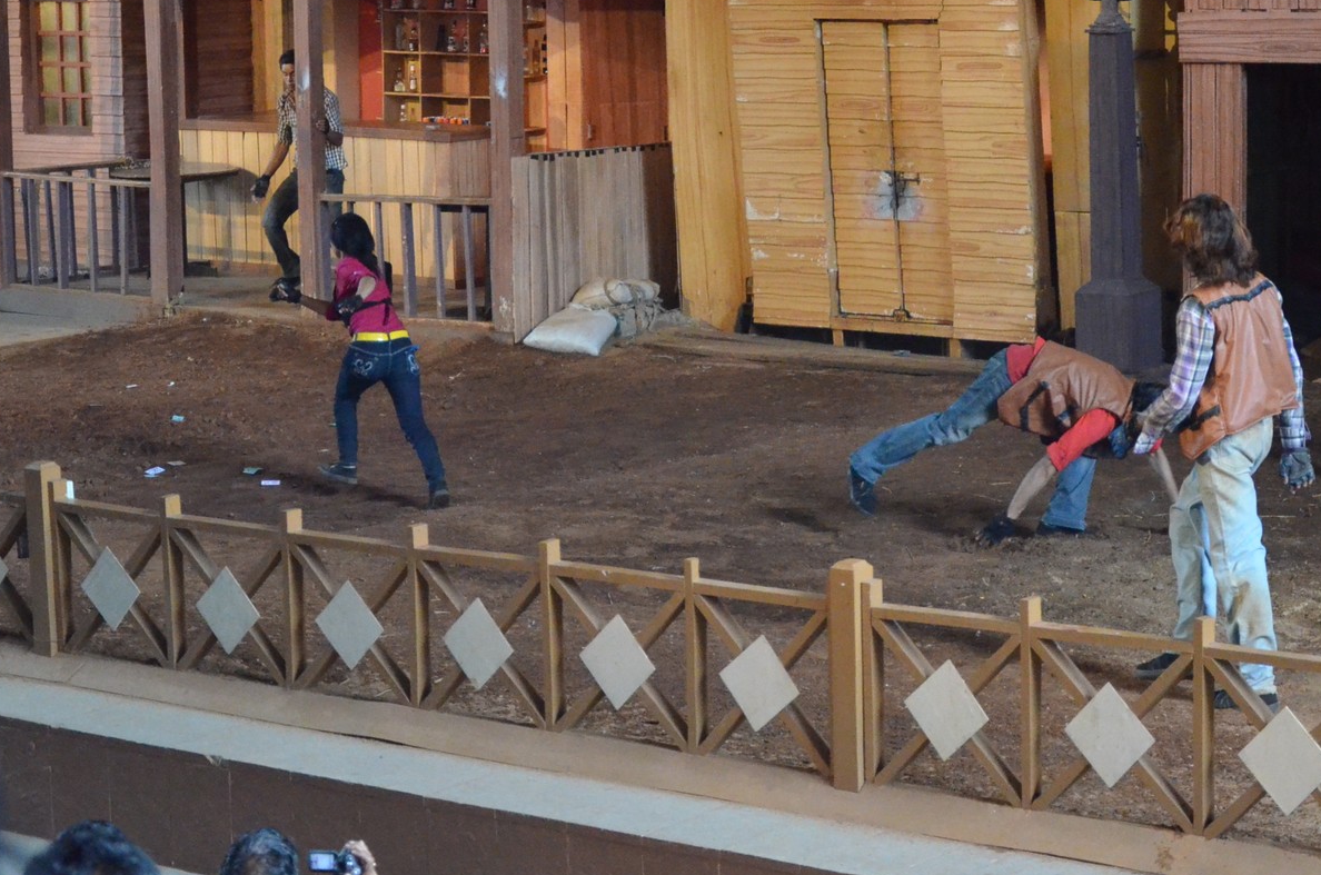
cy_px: 246
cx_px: 748
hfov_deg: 21.1
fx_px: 3552
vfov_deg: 14.0
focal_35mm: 97
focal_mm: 40
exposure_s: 1/500
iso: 5000
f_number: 4.5
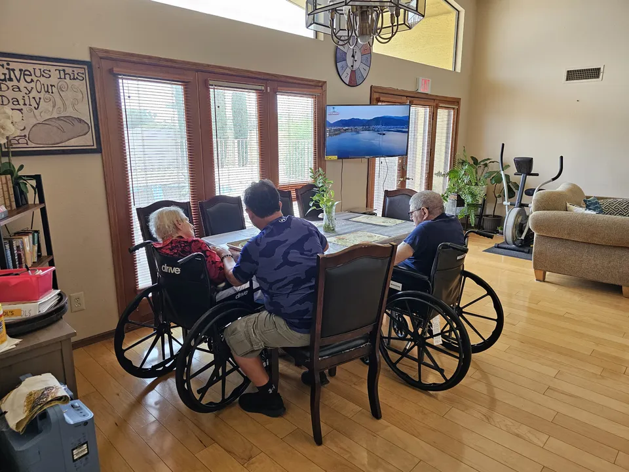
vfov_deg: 58.9
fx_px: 418
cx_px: 314
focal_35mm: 23
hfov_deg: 73.9
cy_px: 236
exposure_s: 1/120
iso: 160
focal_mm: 6.3
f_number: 1.7
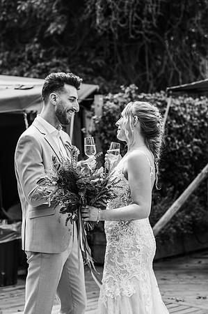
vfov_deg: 23.9
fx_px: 738
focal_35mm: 85
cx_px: 104
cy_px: 157
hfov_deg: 16.0
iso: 100
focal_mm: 85
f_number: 4
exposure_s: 1/250
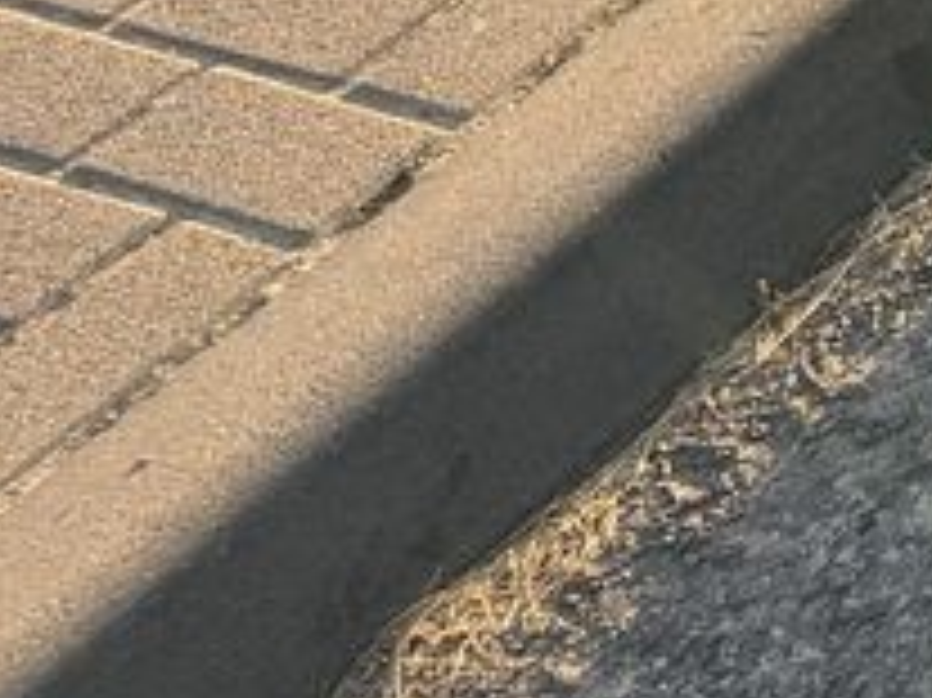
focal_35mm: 139
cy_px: -1225
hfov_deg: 10.7
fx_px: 3740
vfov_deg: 9.1
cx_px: 2616
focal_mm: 6.76
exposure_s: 1/544
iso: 80
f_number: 1.78
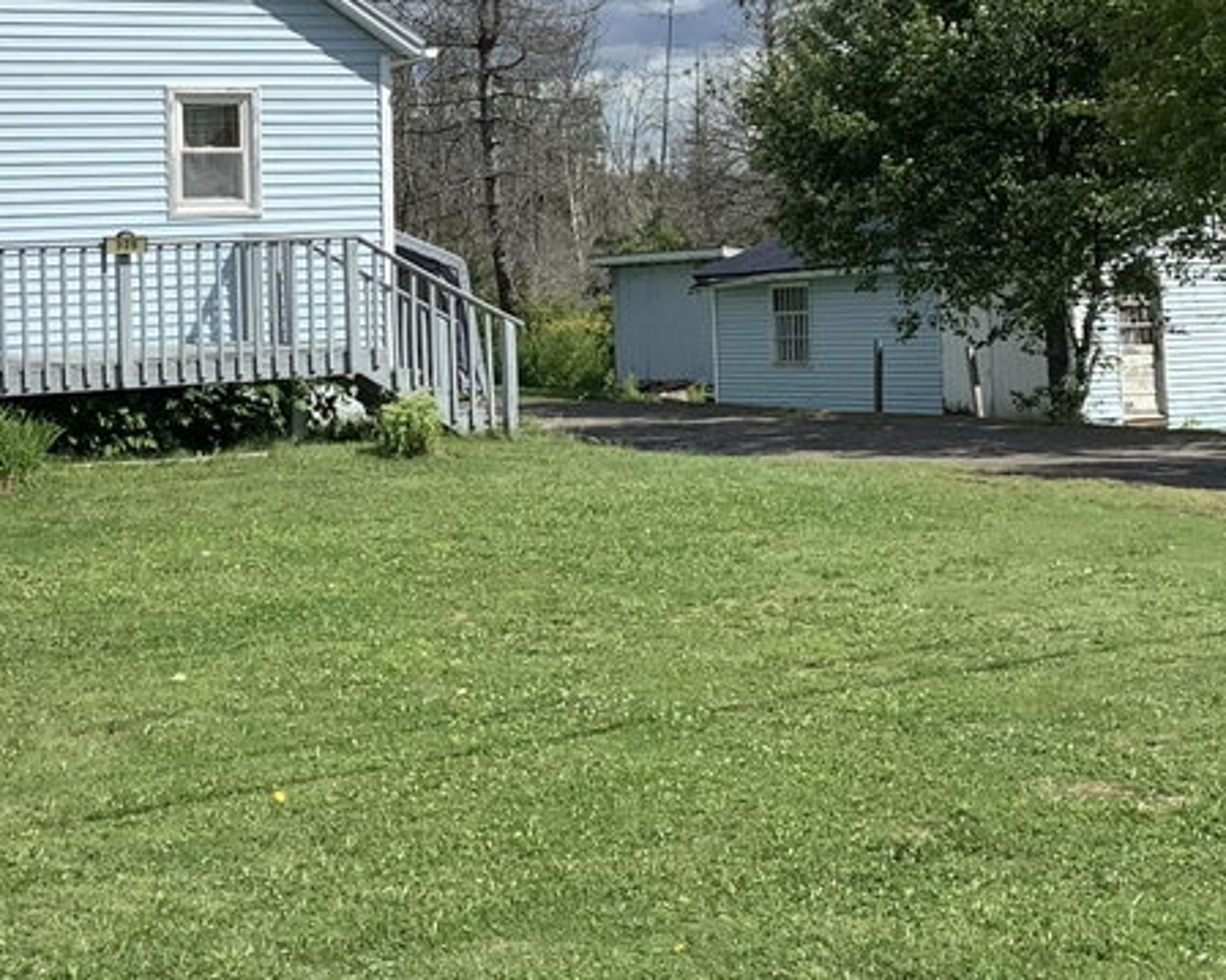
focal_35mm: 69
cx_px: 459
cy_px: 150
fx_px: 2503
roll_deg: +1.1
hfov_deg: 27.4
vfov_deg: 21.8
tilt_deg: +1.0
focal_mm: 3.3
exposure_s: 1/1942
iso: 25
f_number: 2.4
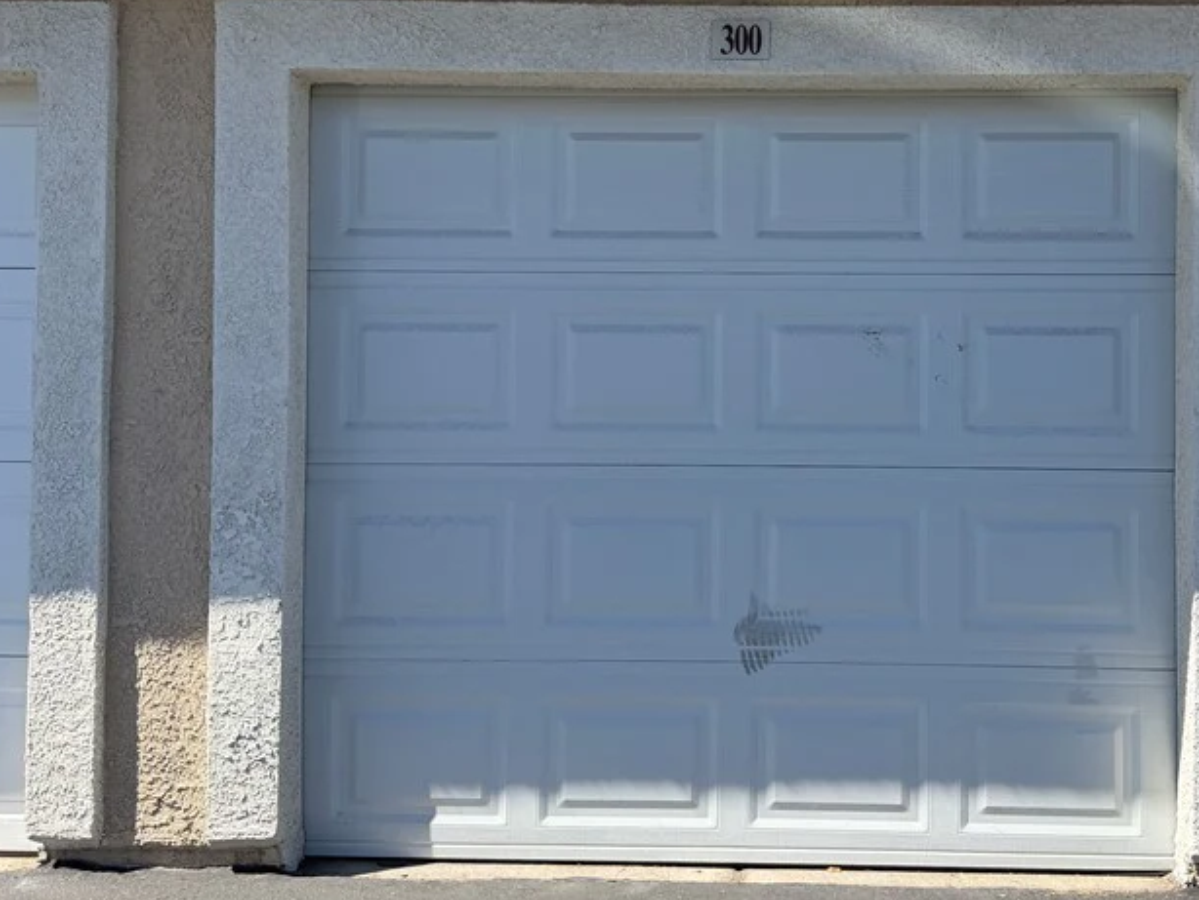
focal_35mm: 40
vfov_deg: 35.7
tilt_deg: +0.6
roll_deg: -0.3
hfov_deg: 46.1
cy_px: 326
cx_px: 791
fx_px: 1386
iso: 80
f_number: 1.78
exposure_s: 1/3279
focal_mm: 6.76
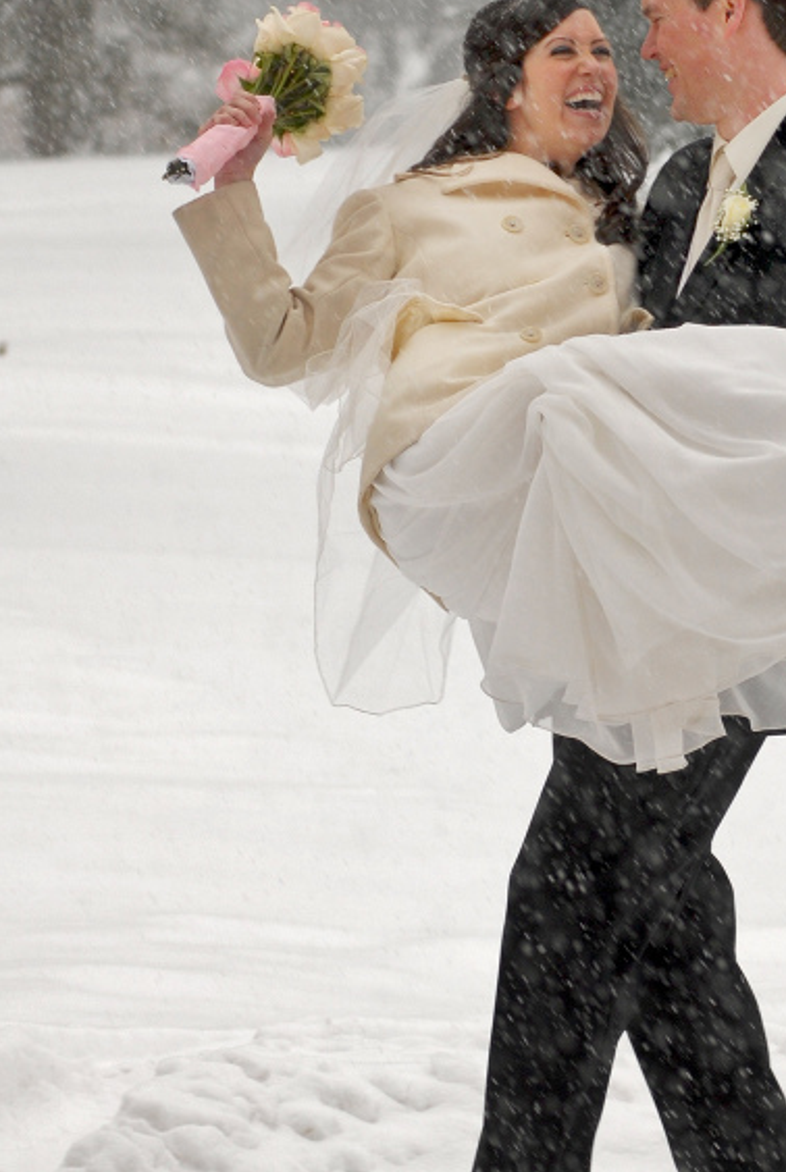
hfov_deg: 4.5
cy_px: 437
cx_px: 665
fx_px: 9951
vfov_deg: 6.7
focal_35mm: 305
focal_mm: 100
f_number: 7.1
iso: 200
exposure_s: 1/200
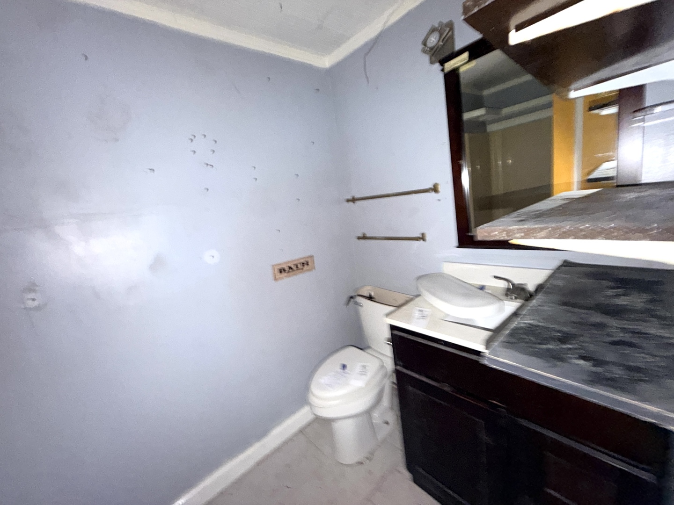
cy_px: 252
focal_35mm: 14
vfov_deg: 85.7
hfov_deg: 102.1
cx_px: 337
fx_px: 273
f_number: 2.2
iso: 250
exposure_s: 1/25
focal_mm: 2.22
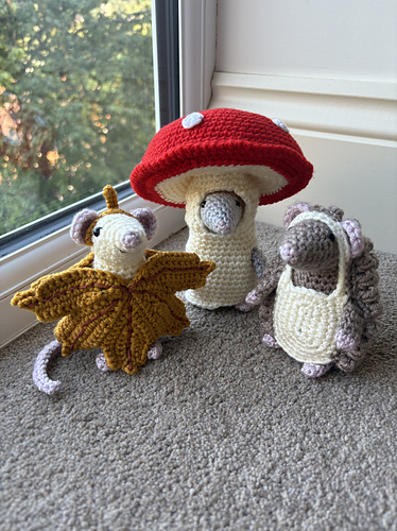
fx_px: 398
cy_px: 266
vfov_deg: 67.4
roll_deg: +0.3
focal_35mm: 26
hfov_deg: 53.0
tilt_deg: -29.6
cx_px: 198
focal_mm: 5.96
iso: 64
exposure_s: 1/122
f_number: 1.6
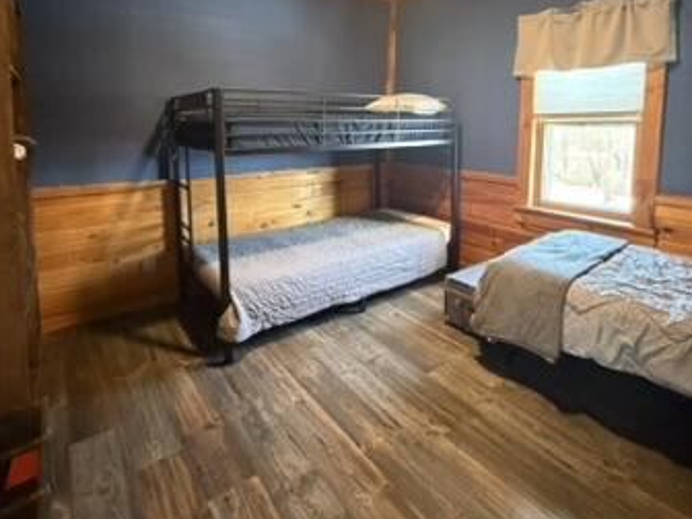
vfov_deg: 63.5
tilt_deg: -5.9
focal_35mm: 20
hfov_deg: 81.6
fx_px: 400
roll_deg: -0.8
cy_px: 154
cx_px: 373
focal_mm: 2.22
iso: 1000
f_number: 2.2
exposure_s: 1/40
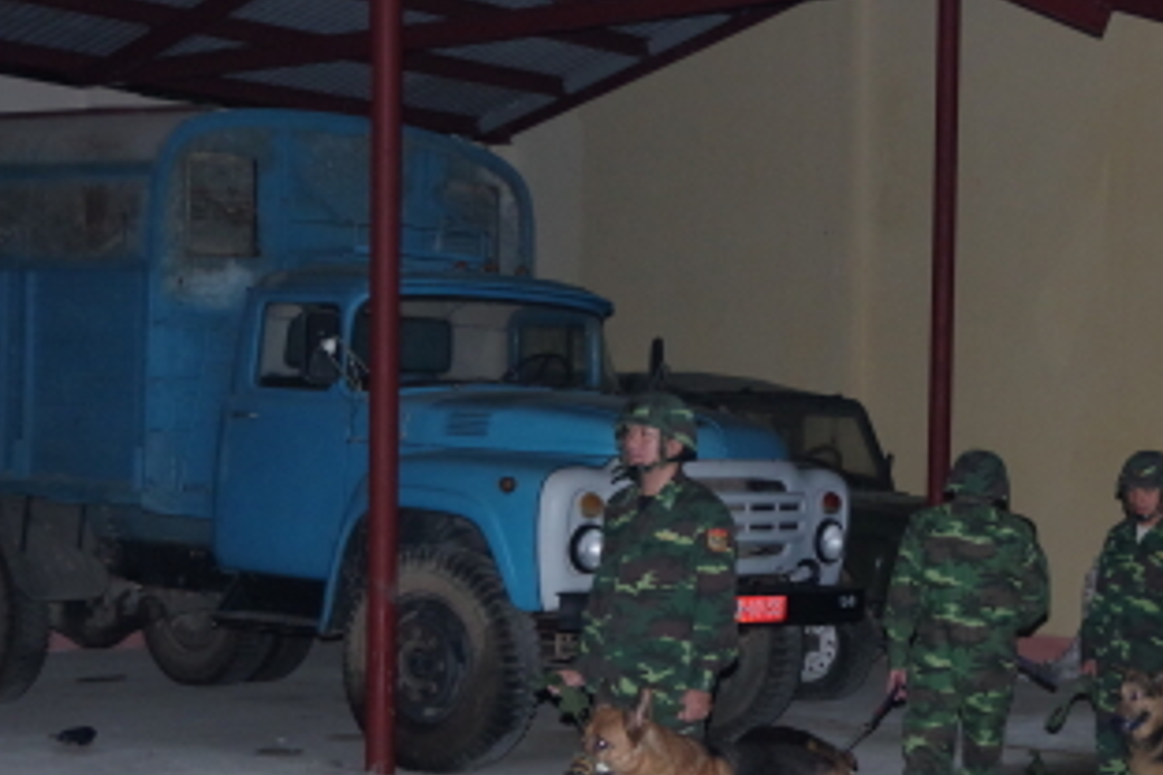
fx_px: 2390
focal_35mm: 74
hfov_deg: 26.7
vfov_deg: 18.4
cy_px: 525
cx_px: 969
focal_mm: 28
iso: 3200
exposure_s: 1/60
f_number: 4.5
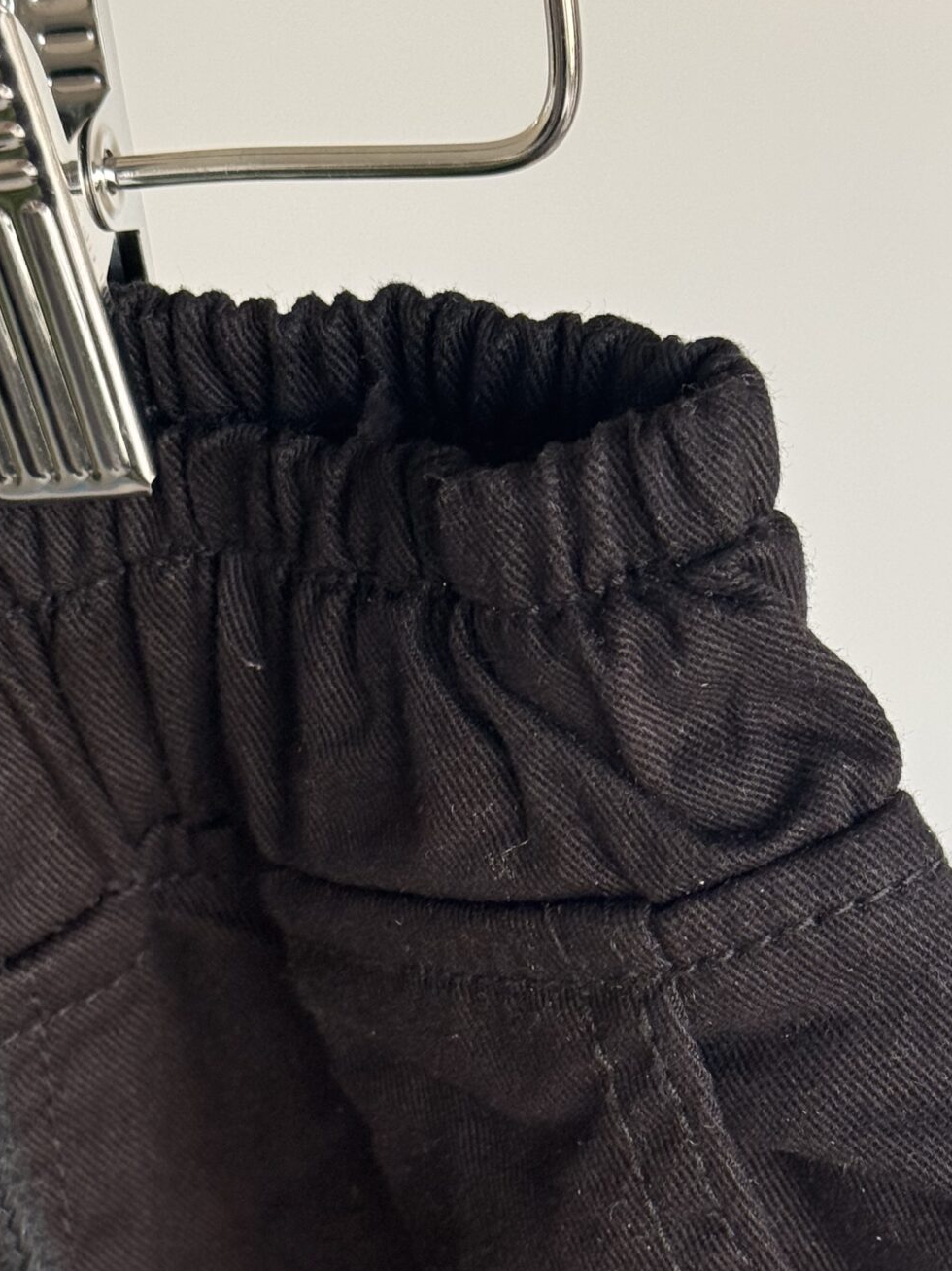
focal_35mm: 94
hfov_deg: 15.7
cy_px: 957
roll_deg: +7.5
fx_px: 3447
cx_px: 440
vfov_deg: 20.7
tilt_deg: -34.4
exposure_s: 1/142
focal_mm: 6.76
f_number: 1.78
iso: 100
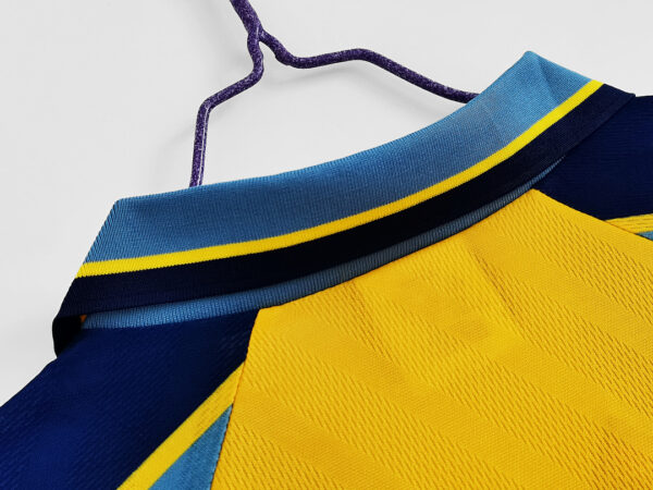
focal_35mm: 43
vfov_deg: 33.6
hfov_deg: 43.9
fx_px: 811
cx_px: 326
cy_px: 245
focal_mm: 5.58
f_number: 1.8
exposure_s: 1/100
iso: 160
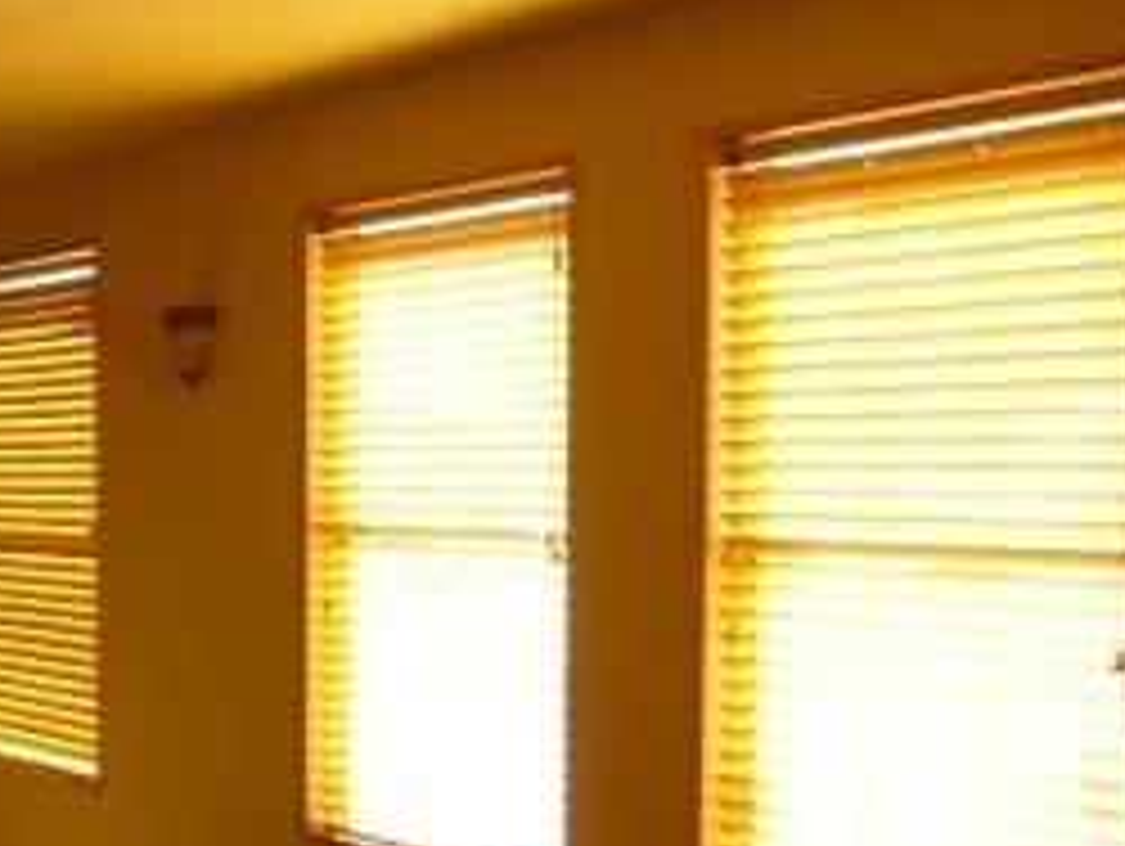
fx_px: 2082
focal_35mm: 64
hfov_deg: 27.4
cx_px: -144
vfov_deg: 22.9
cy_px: 558
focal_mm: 4.5
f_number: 3.1
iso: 160
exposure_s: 1/60
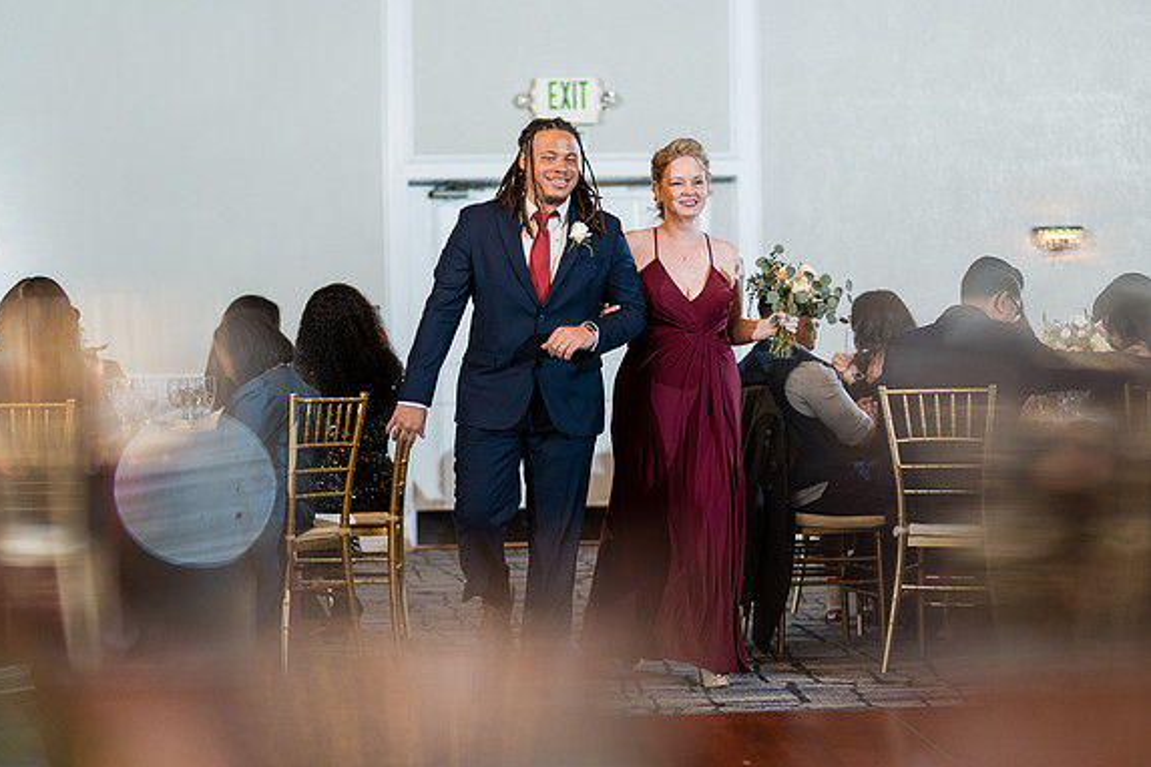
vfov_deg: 17.9
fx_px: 2430
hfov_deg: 26.7
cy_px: 387
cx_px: 570
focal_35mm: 76
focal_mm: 50
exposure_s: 1/250
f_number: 1.2
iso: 500
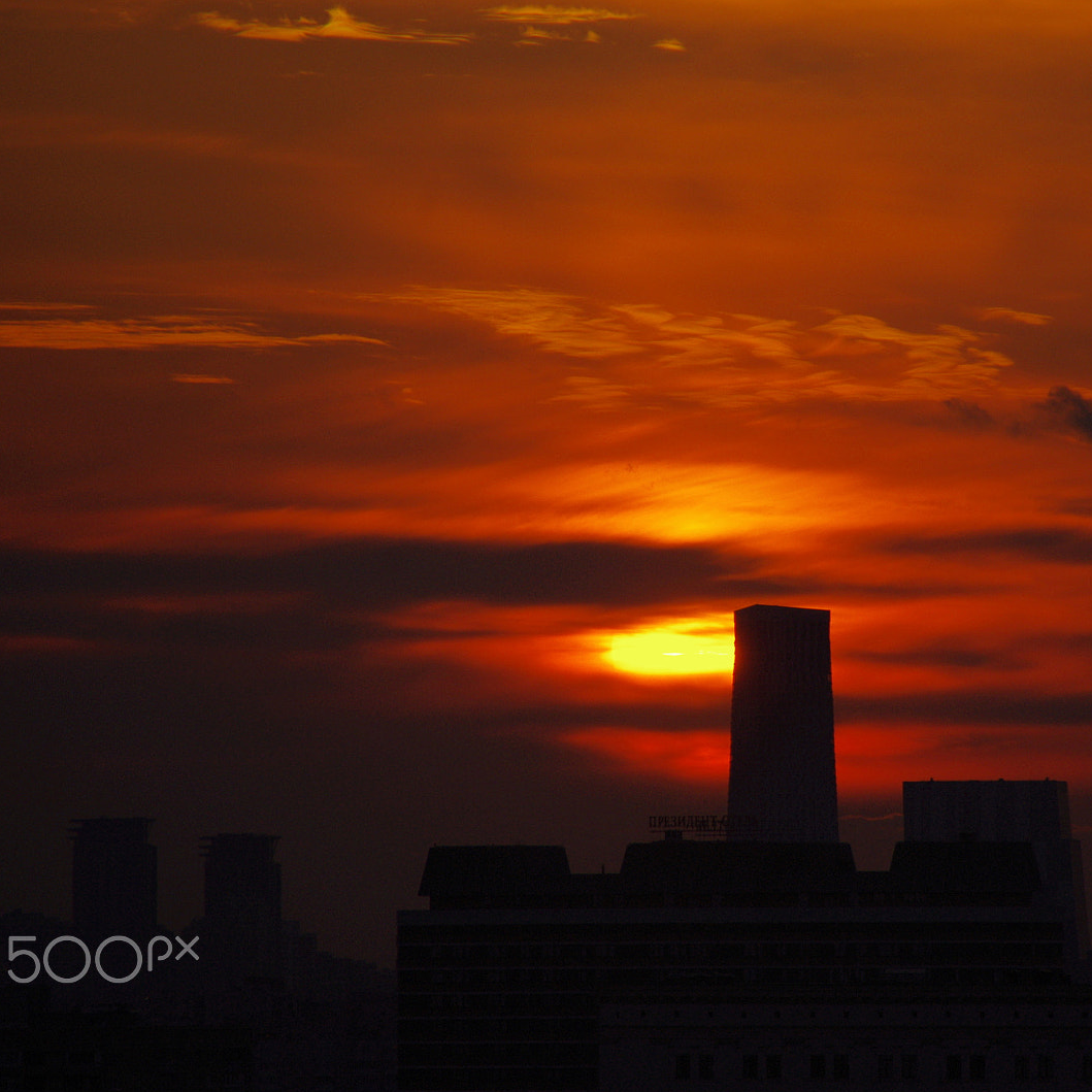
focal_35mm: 481
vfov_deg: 3.6
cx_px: 768
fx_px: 17167
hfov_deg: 3.6
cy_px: 547
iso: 200
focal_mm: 250
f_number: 6.3
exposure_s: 1/2500
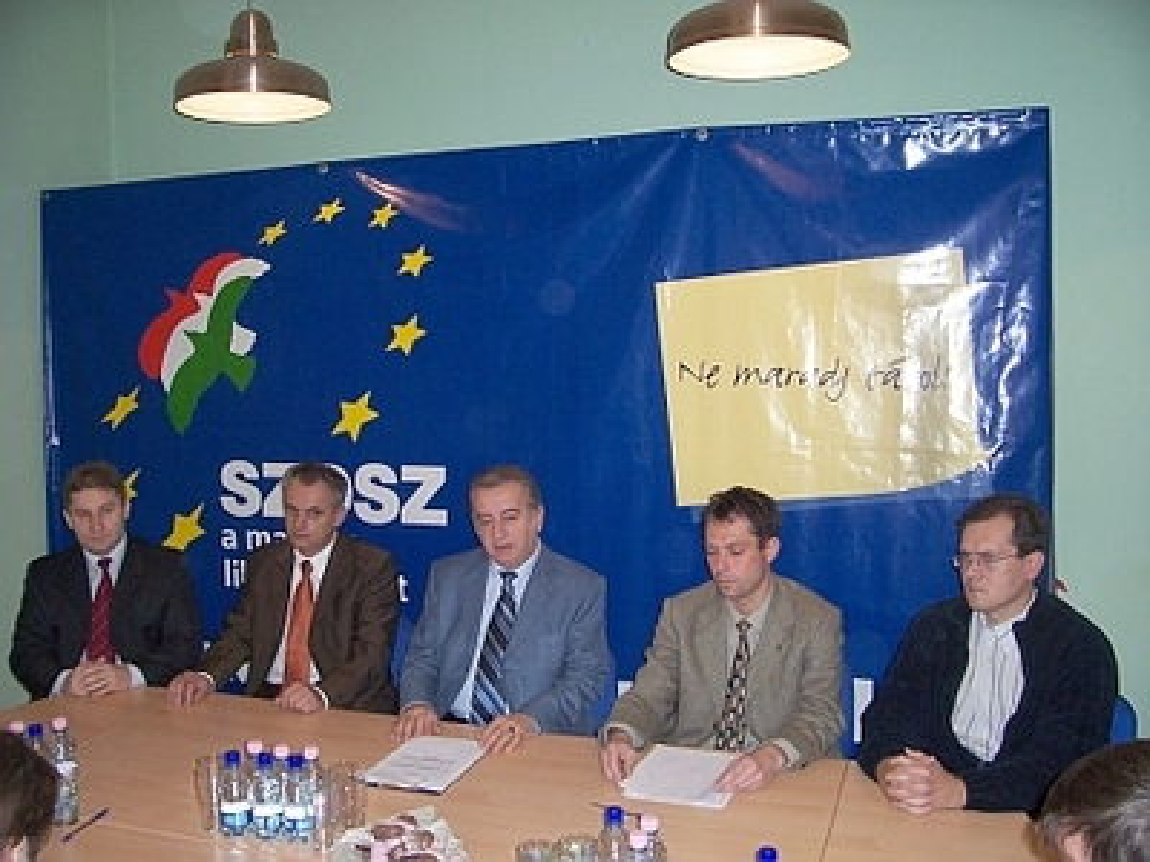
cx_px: 575
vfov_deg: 41.8
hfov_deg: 54.0
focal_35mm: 34
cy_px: 431
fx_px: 1130
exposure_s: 1/60
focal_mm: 5.6
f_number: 2.7
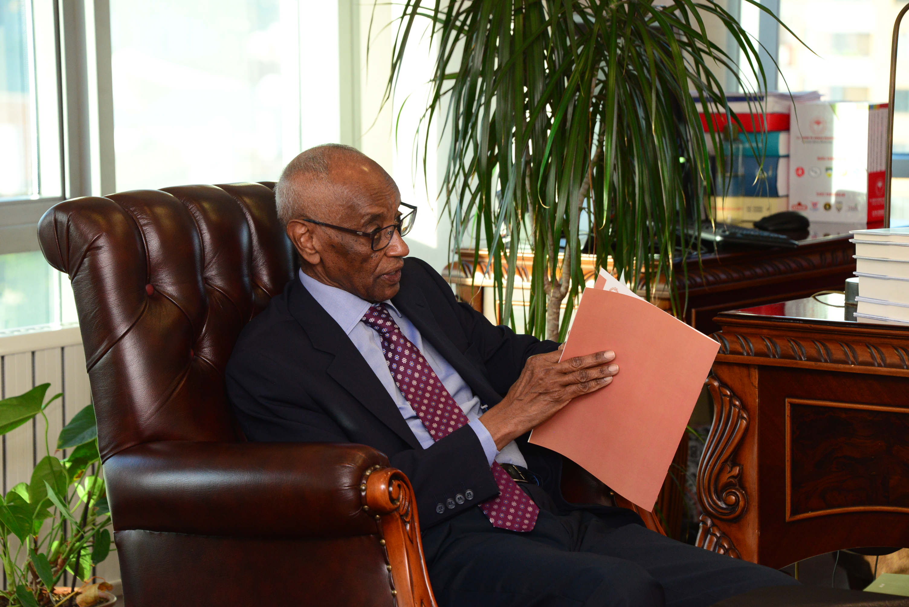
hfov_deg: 14.1
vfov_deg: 9.5
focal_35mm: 145
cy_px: 304
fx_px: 3662
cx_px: 454
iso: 2000
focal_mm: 145
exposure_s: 1/160
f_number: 7.1
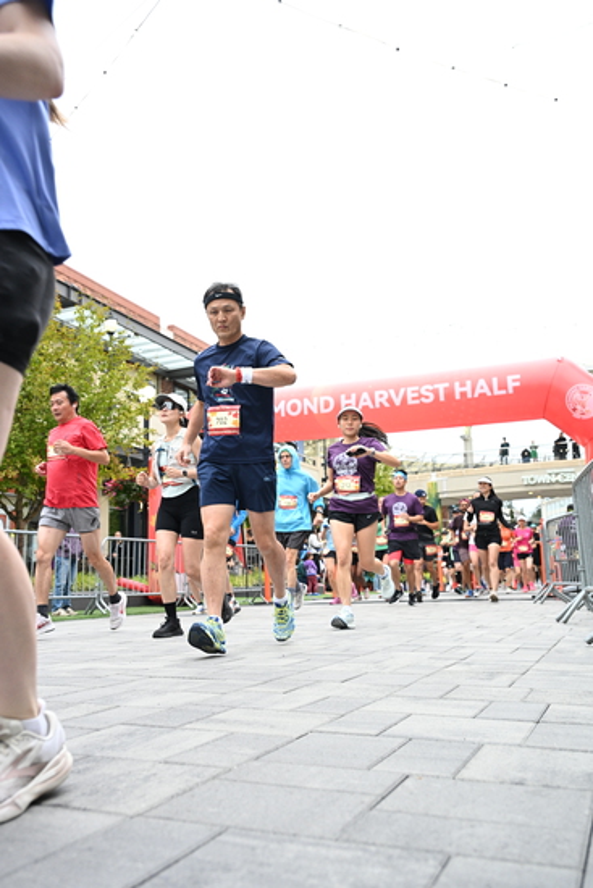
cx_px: 296
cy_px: 444
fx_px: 765
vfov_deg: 60.3
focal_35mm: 31
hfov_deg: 42.3
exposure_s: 1/640
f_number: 4
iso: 2000
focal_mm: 31
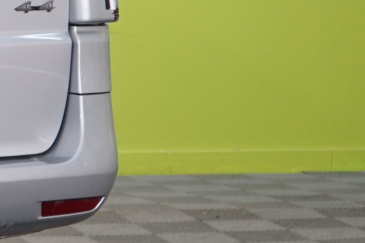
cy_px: -78
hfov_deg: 5.0
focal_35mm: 397
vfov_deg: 3.5
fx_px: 4024
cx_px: -660
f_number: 5.6
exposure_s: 1/25
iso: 400
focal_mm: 70
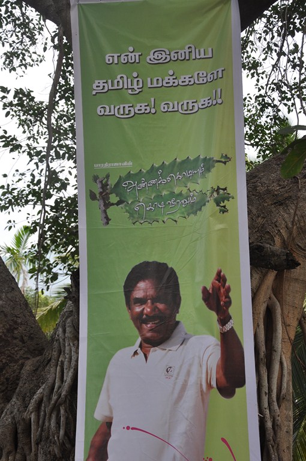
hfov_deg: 21.5
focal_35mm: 63
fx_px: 805
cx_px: 153
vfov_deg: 31.9
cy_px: 230
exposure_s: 1/200
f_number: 7.1
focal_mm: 42
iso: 200
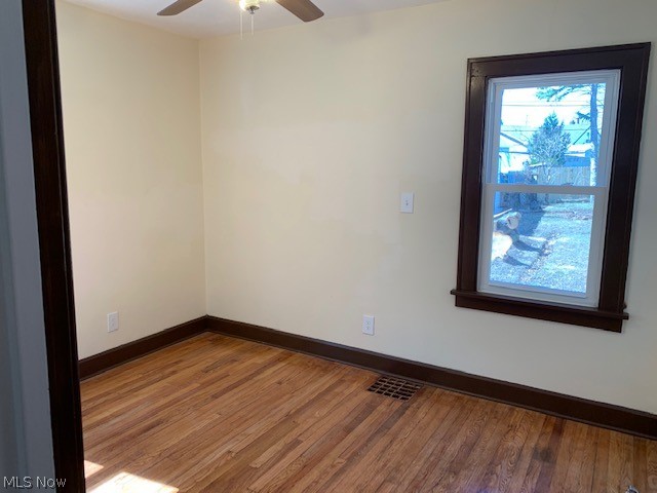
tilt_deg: -8.6
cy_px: 246
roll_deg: -1.1
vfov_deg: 53.1
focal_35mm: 26
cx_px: 328
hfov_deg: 67.3
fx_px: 493
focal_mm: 4.25
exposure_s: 1/121
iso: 64
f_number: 1.8
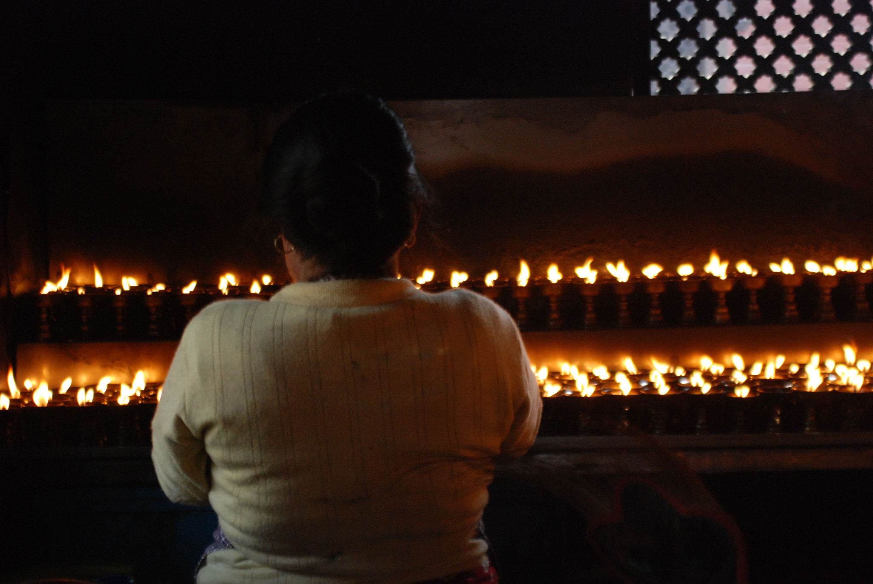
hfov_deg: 29.8
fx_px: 1639
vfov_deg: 20.2
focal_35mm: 68
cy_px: 292
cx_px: 436
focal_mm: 45
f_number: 5.6
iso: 1000
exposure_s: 1/125
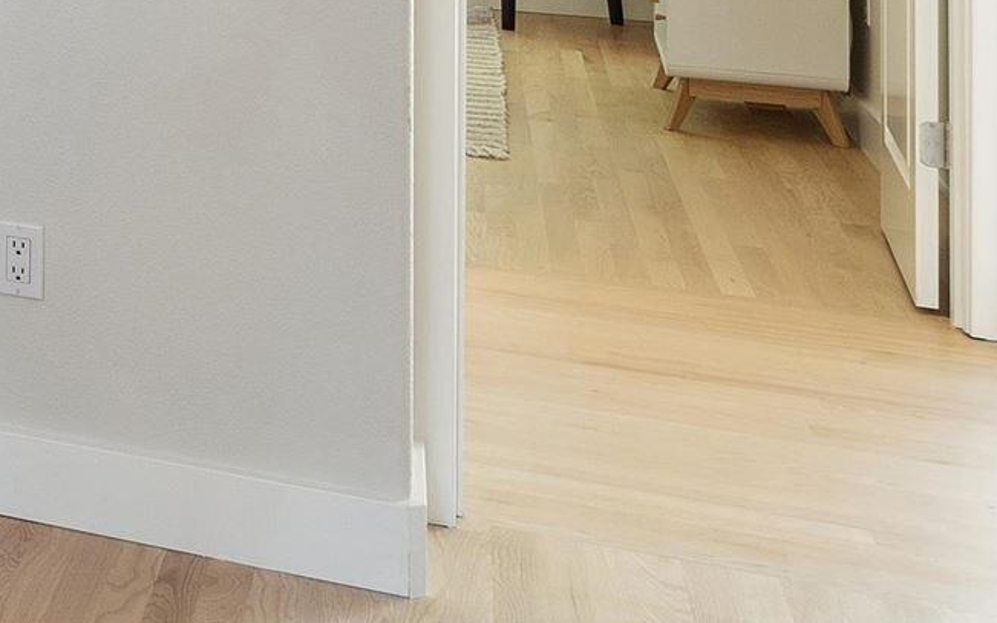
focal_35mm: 77
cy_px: -364
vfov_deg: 15.4
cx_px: -959
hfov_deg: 18.4
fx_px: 2092
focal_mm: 16
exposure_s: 1/2
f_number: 11
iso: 200
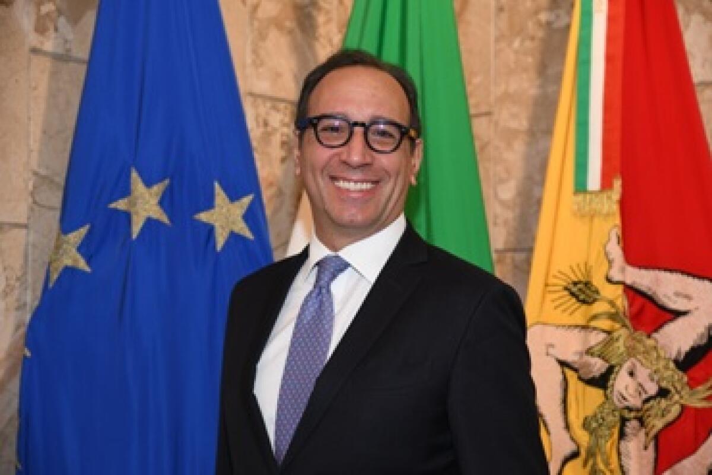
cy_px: 238
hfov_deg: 26.0
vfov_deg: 17.5
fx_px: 1543
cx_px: 356
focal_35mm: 78
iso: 800
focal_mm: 78
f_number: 5
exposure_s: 1/100
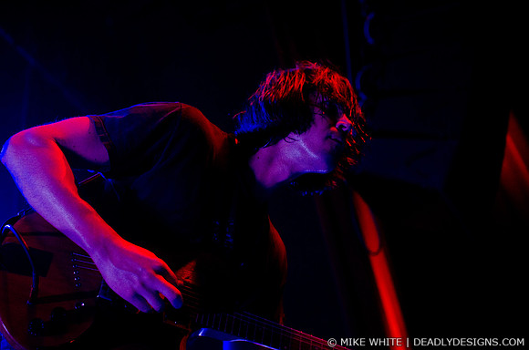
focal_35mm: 45
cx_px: 264
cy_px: 175
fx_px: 660
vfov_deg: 29.7
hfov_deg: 43.7
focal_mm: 30
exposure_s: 1/100
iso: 1000
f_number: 3.2
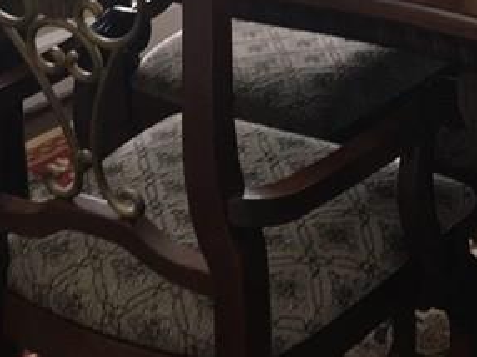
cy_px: -227
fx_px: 1432
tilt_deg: -8.5
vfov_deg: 13.2
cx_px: 465
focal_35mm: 104
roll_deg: -0.7
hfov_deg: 18.5
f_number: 2.2
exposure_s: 1/30
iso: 100
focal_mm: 4.15
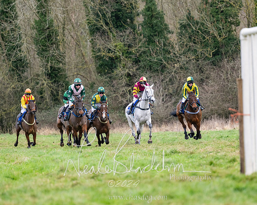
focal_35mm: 286
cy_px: 108
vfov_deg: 5.4
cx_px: 143
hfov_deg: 6.8
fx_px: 2177
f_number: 4
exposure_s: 1/1000
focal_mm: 210
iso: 1000
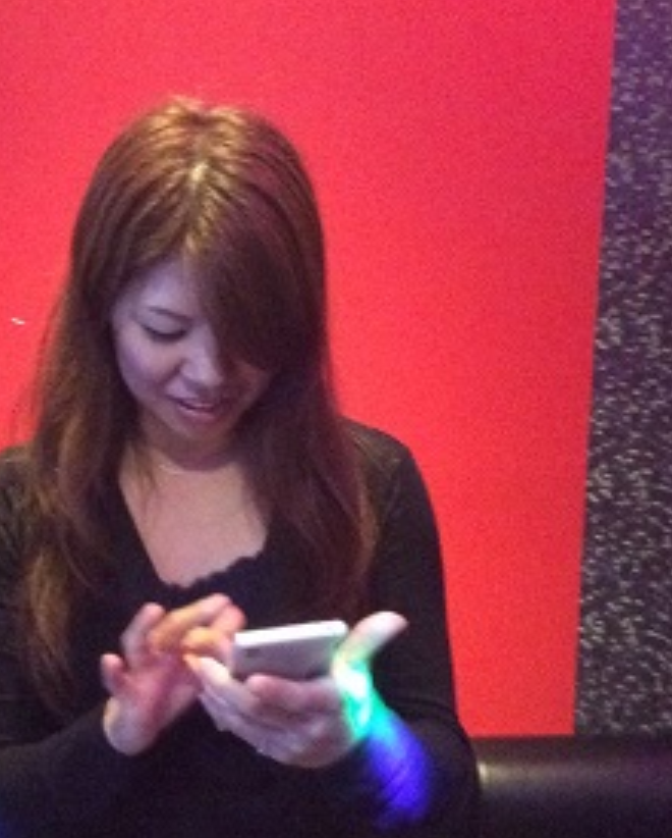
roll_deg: -0.5
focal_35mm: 59
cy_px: 471
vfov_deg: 31.9
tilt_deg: -16.6
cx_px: 212
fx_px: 1464
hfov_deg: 25.7
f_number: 2.4
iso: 800
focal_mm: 3.3
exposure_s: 1/15
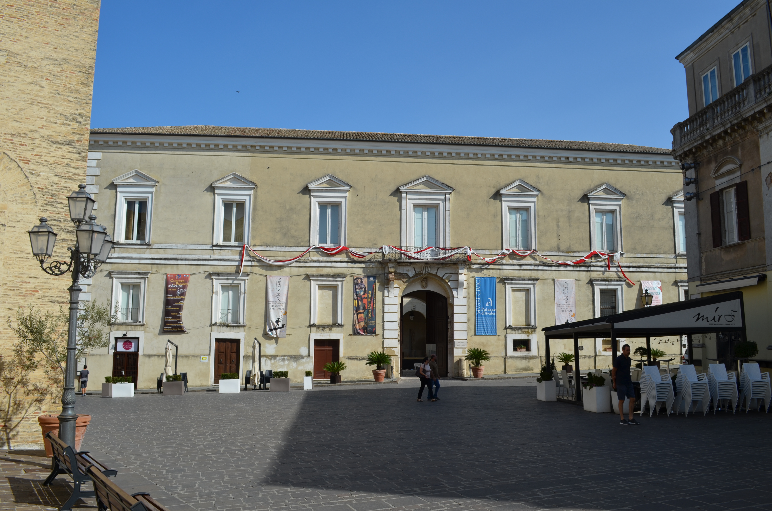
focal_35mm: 30
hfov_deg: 62.0
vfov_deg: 43.4
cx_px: 386
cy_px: 256
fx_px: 642
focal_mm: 20
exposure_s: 1/320
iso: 100
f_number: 9
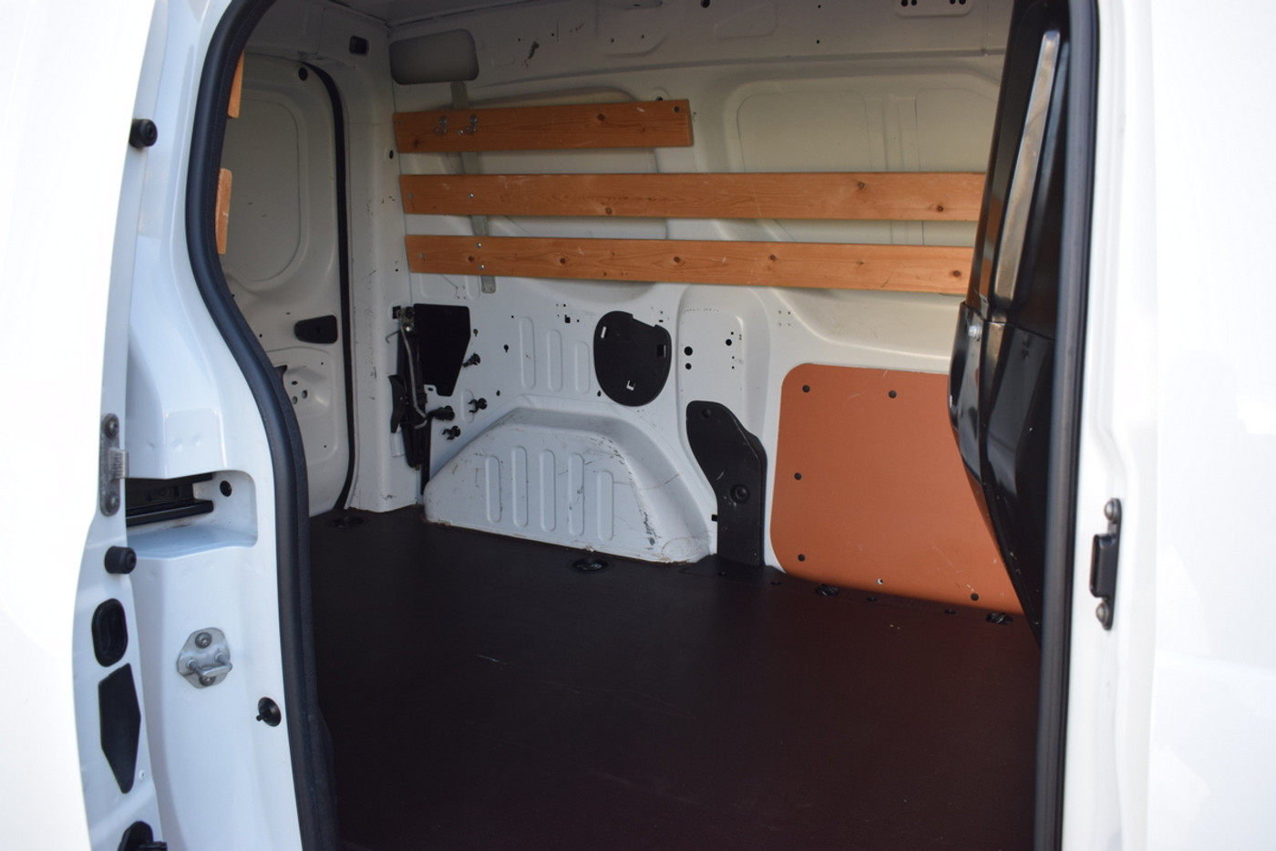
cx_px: 638
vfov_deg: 43.6
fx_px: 1063
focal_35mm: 30
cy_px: 426
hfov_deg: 61.9
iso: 400
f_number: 5.6
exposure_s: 1/125
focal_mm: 20
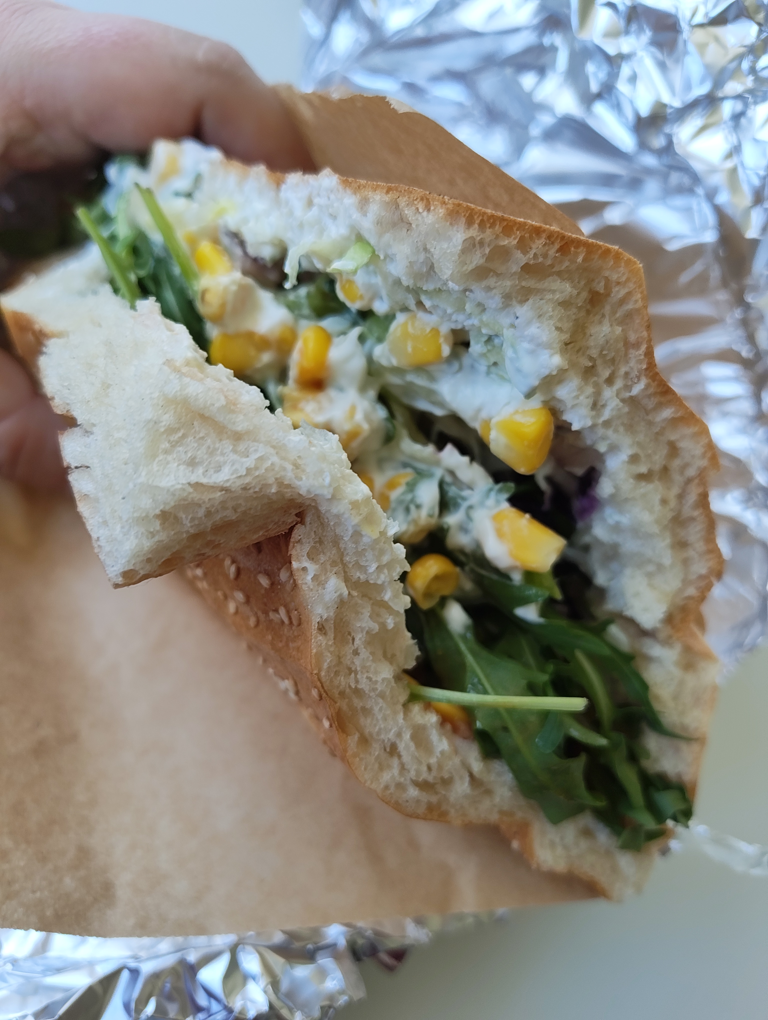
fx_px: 708
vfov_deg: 71.5
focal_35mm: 24
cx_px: 384
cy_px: 510
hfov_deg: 56.9
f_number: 1.88
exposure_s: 1/50
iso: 59
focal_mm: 5.56
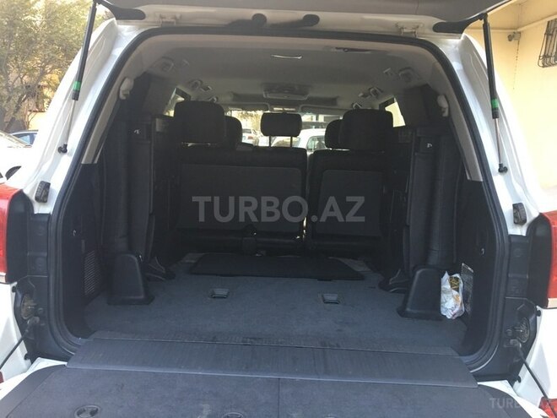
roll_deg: -1.1
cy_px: 209
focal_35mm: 29
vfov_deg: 48.2
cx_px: 278
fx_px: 467
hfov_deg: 61.7
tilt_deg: -9.9
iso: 125
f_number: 2.2
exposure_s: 1/33
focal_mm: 4.15
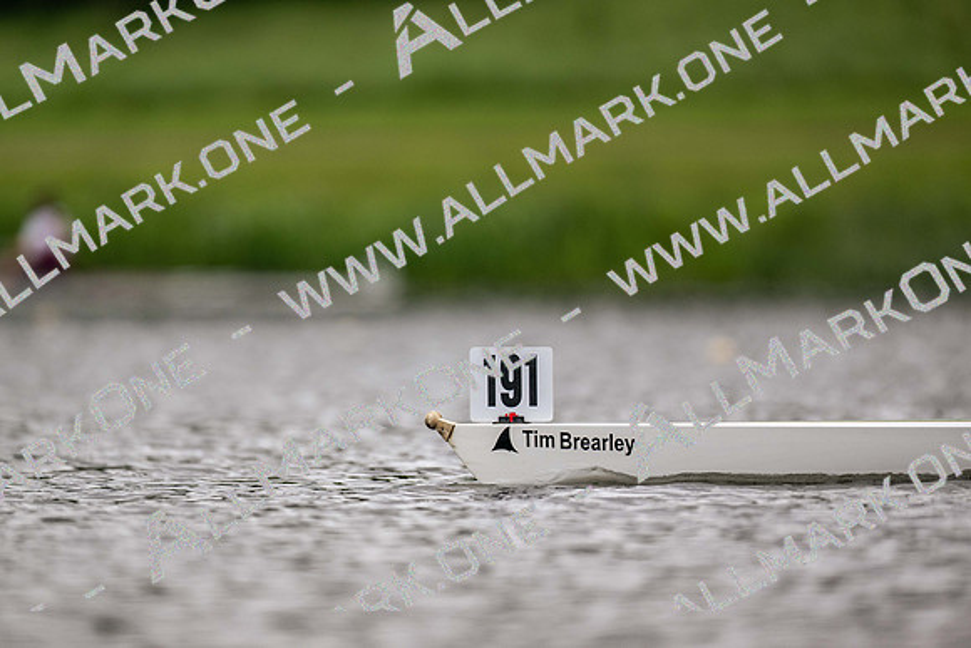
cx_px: 486
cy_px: 324
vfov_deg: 2.3
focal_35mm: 600
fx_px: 16186
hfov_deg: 3.4
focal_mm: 600
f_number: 4
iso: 1100
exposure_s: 1/2000
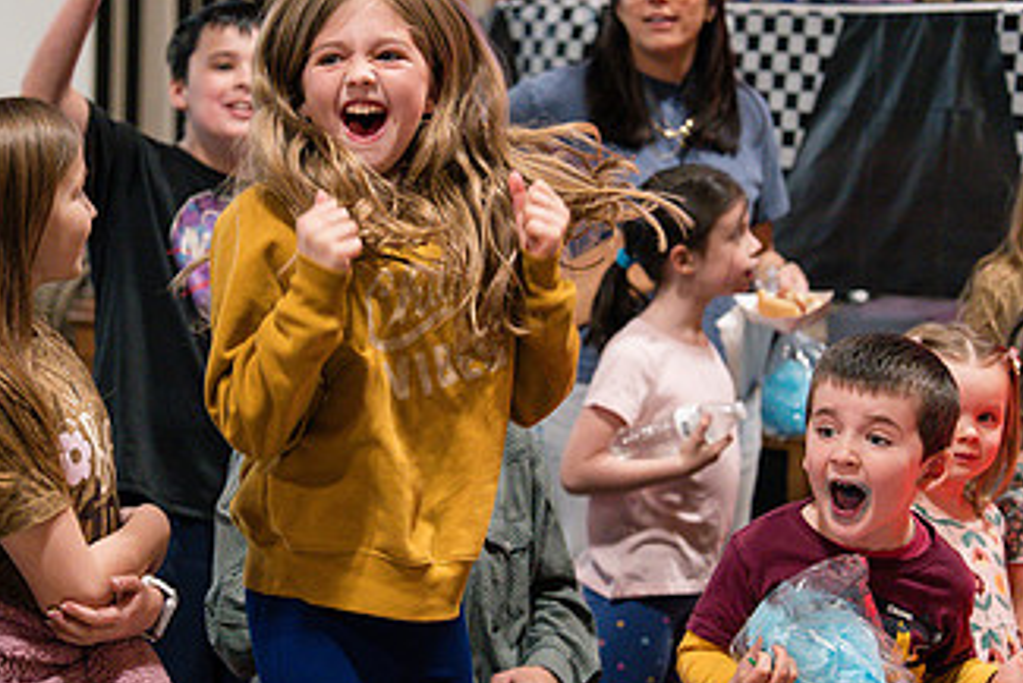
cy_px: 379
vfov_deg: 11.0
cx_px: 425
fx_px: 3553
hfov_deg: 16.4
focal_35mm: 125
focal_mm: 70
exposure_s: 1/320
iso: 2500
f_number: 2.8
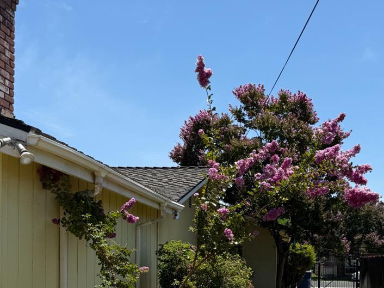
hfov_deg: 37.3
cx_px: 232
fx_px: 566
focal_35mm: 51
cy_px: 271
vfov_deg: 27.3
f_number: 1.78
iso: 80
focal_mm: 6.76
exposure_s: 1/4405
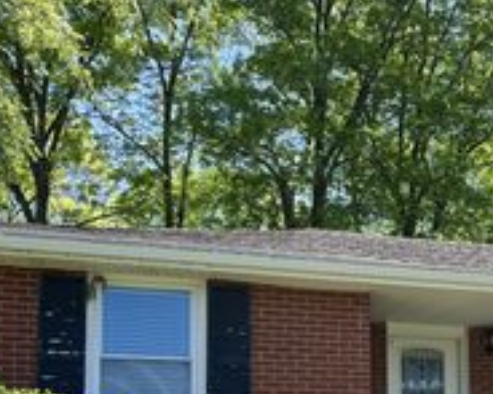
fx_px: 1006
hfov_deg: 26.8
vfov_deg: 21.2
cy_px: 414
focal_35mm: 69
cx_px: 418
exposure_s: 1/1163
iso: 50
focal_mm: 5.1
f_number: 1.6
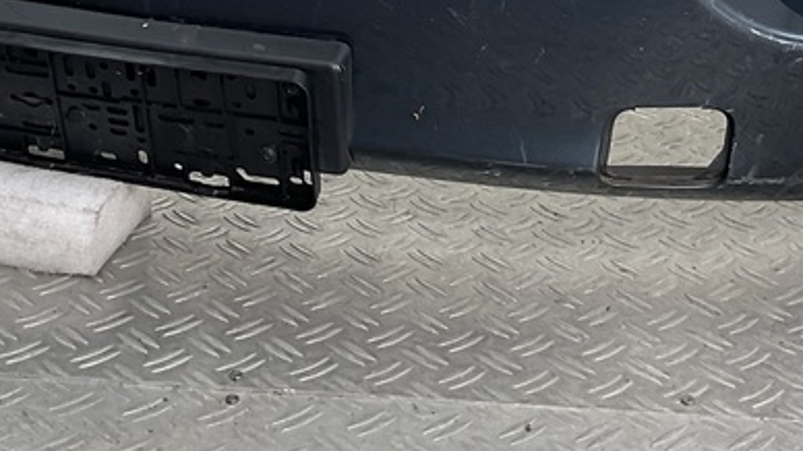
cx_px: 339
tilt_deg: -6.8
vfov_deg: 13.4
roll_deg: -4.4
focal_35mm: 82
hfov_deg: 25.9
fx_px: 1745
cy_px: -329
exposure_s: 1/120
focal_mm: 3
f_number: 1.8
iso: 16
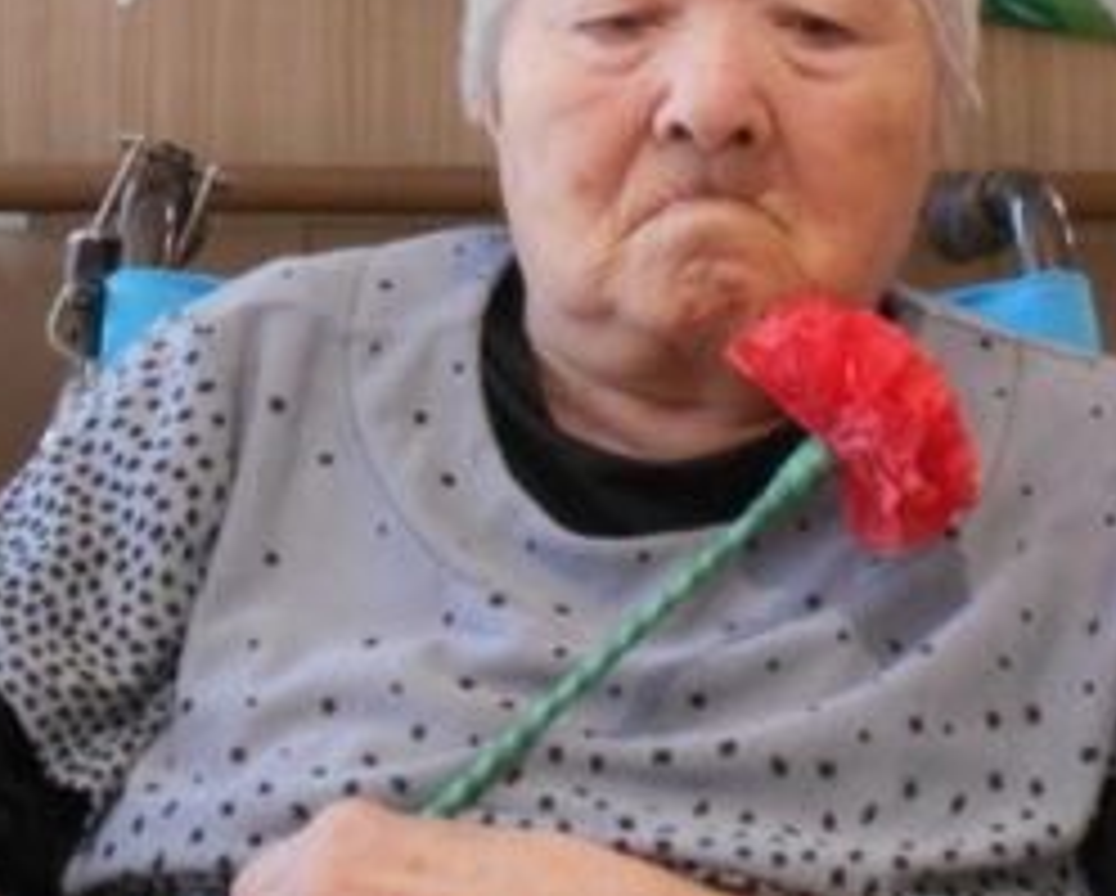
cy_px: -113
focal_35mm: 92
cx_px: 531
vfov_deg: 16.2
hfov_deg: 20.8
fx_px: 3042
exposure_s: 1/30
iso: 320
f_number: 3.9
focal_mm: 6.7
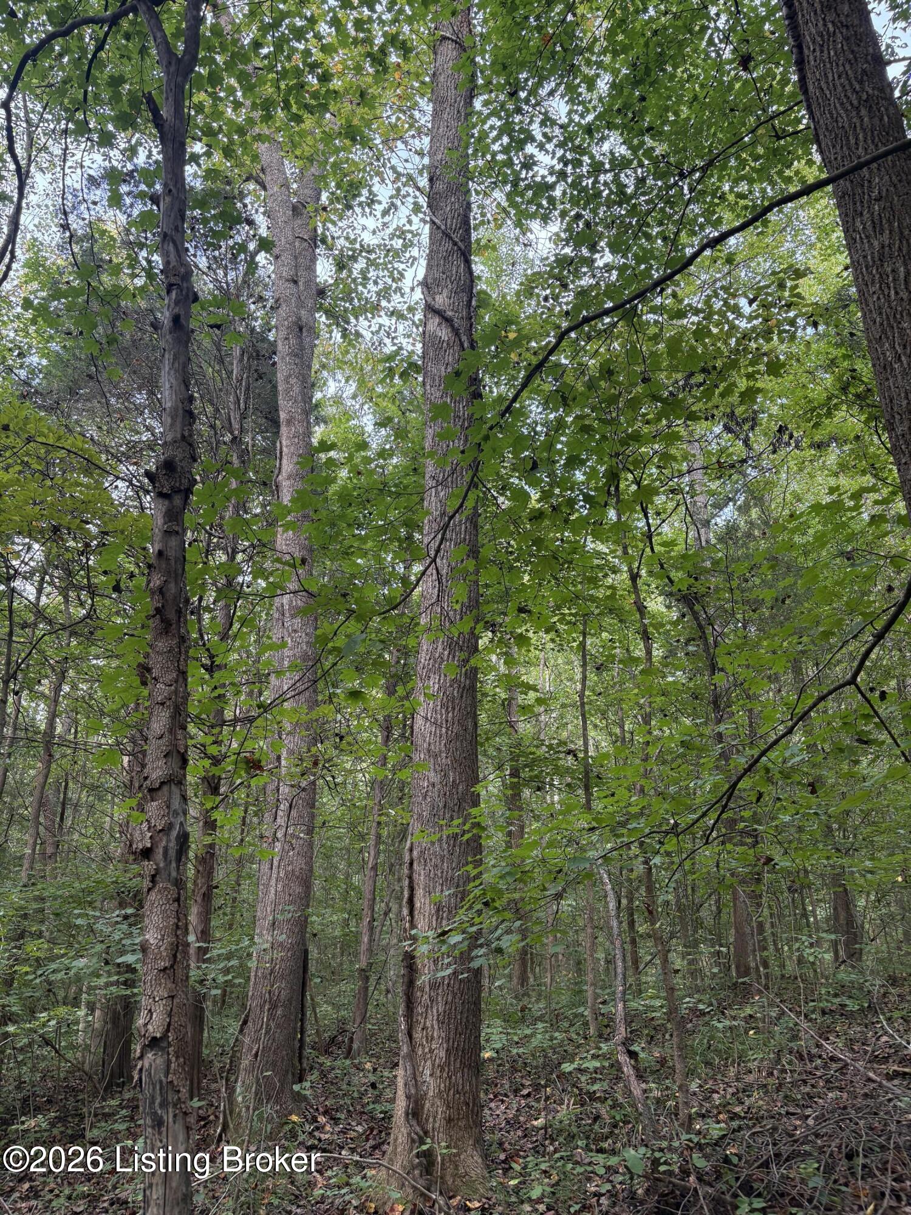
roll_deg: -0.8
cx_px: 456
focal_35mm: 26
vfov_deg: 67.3
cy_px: 608
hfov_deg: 53.1
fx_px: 912
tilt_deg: +26.0
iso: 125
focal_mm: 5.96
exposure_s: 1/92
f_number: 1.6
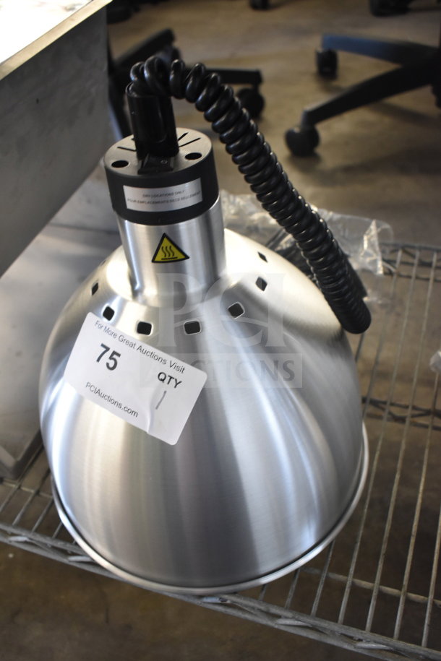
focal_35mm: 34
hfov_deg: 38.4
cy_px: 330
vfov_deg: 55.1
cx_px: 220
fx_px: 634
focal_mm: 23
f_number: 3.8
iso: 1250
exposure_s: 1/40
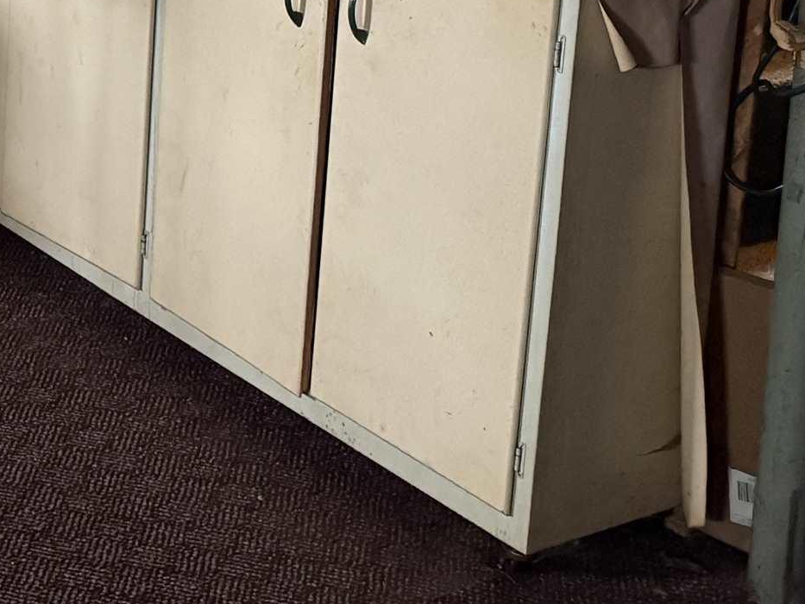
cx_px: -296
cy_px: -247
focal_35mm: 79
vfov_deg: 17.2
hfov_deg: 21.8
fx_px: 1837
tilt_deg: -7.6
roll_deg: -0.5
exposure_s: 1/32
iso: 1000
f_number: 1.78
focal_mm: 6.76
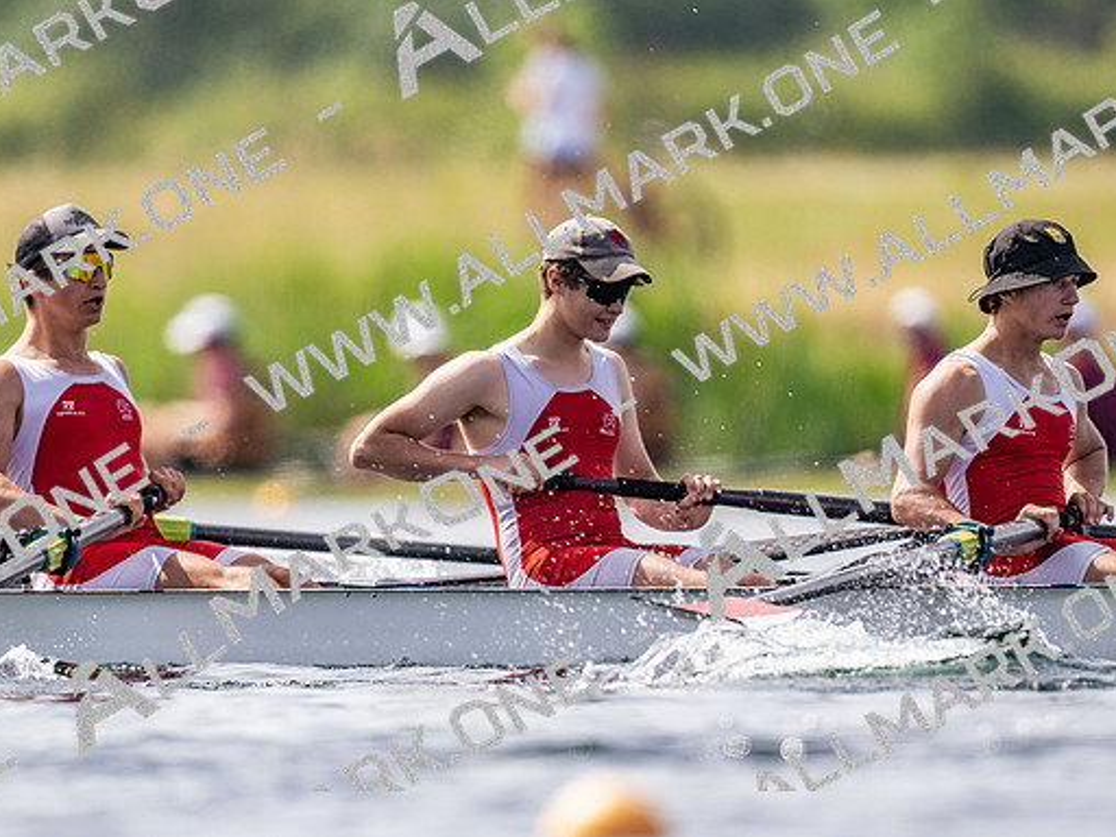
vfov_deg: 1.5
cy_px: 418
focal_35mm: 980
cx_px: 512
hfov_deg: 2.0
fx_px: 31595
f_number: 4
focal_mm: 600
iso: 180
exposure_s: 1/2500
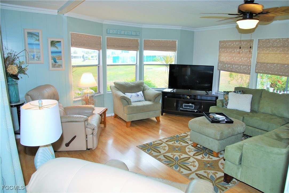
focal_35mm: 24
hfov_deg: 73.7
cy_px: 96
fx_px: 193
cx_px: 144
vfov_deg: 53.2
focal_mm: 16
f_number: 4
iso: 200
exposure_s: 1/60
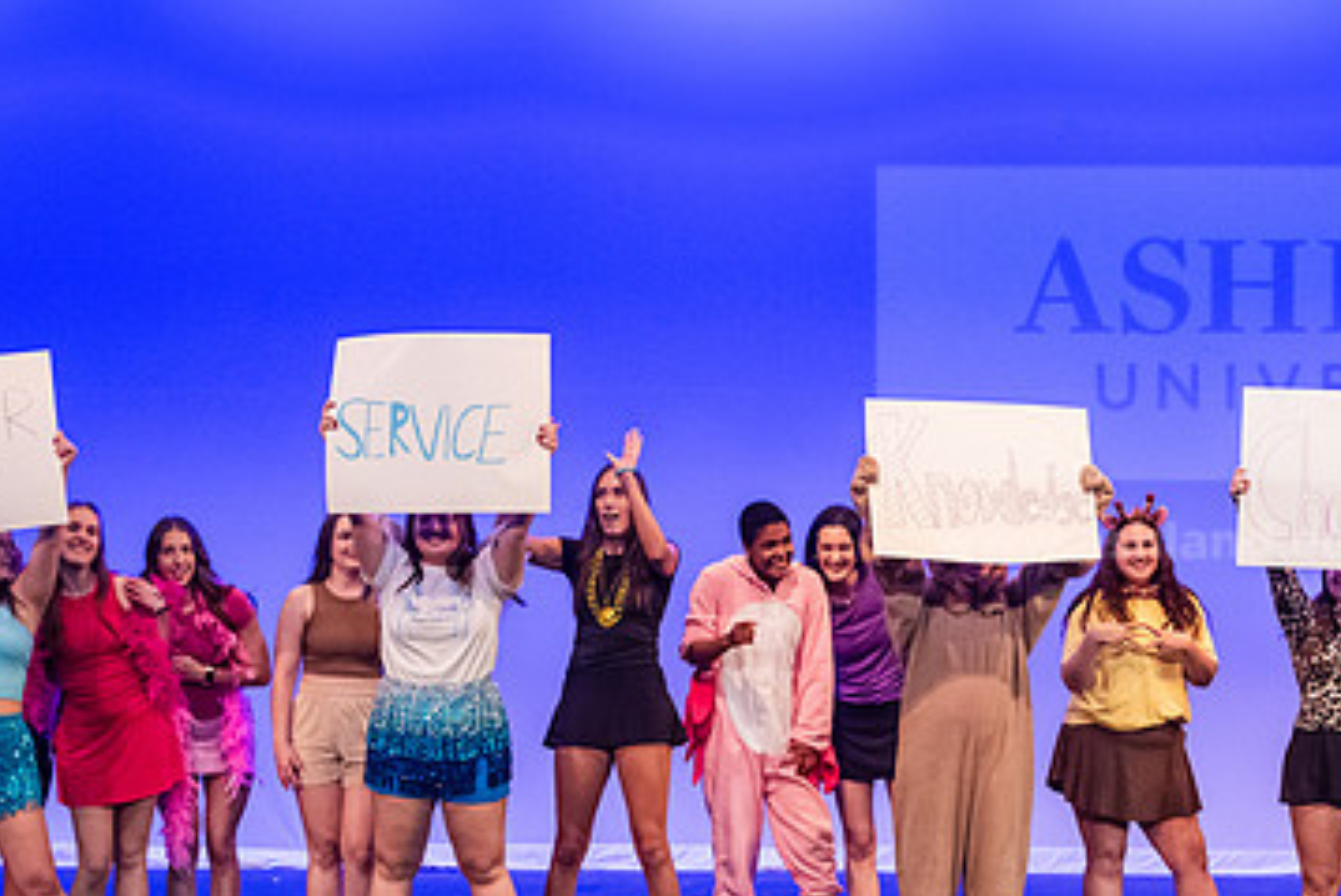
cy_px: 620
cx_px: 764
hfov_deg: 15.4
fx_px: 4956
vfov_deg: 10.3
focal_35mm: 133
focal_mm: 82
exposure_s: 1/250
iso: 4000
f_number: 3.5
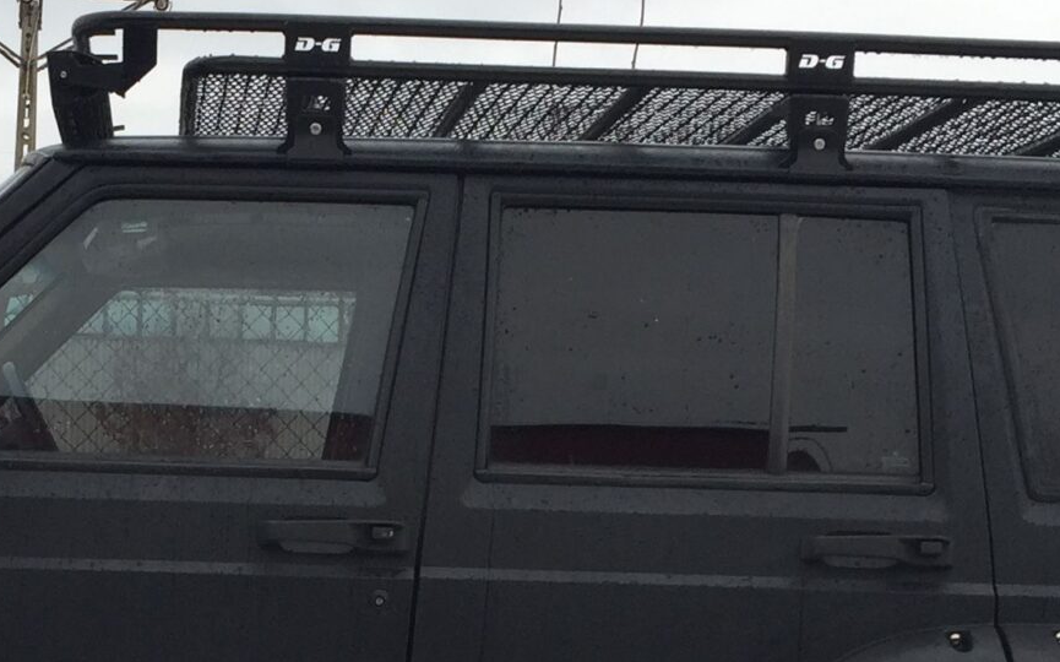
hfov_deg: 22.6
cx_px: 259
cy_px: 821
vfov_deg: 13.9
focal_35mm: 91
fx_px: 2628
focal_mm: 4.15
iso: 32
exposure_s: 1/179
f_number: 2.2
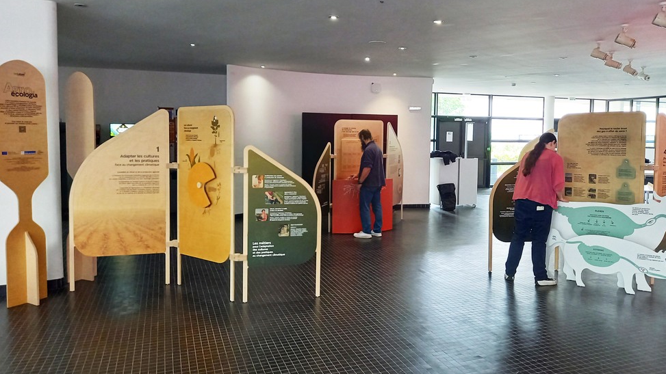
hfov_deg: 67.9
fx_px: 494
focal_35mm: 28
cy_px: 167
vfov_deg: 41.4
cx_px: 342
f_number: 1.8
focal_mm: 4.65
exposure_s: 1/33
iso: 320
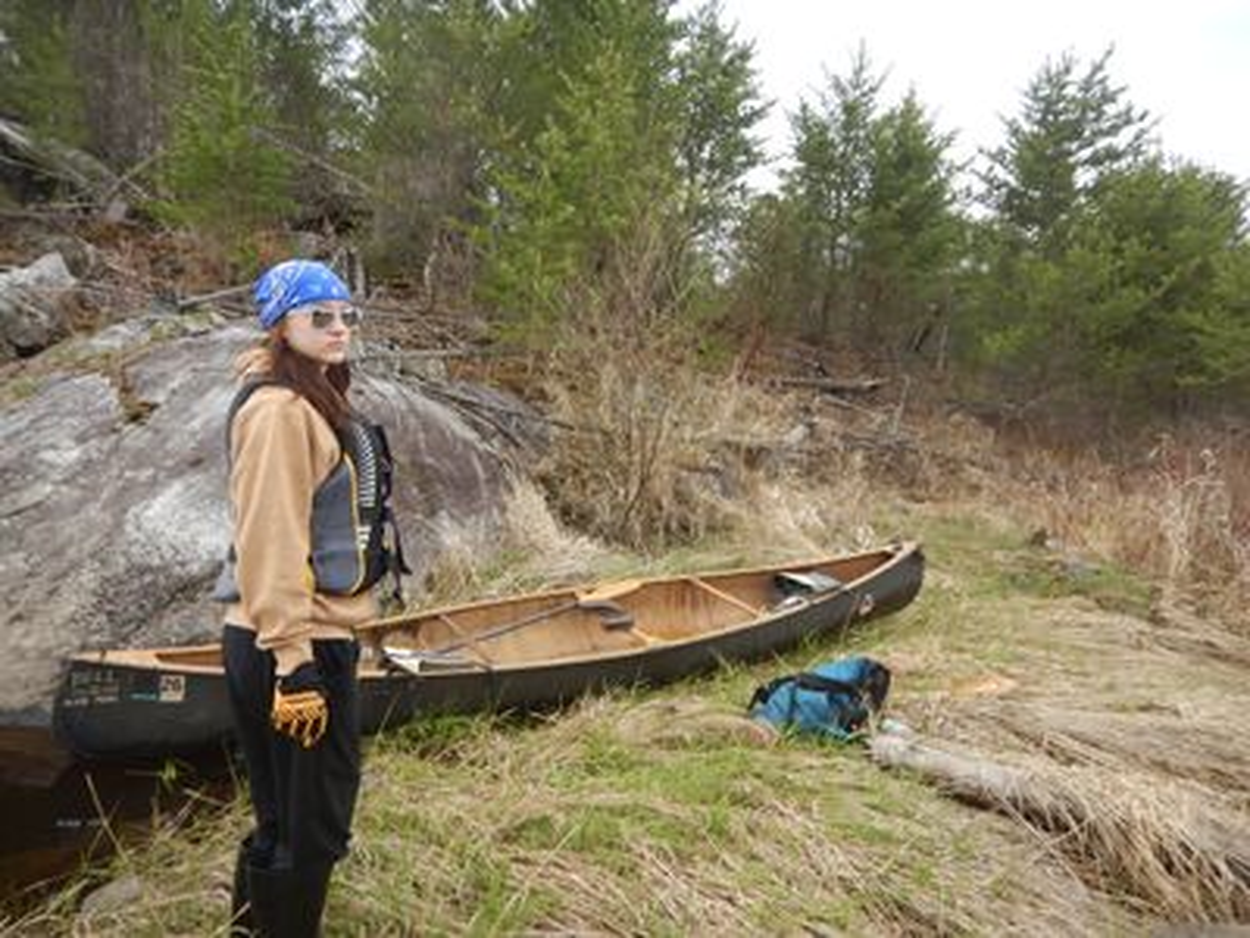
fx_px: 867
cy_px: 469
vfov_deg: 56.8
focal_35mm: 24
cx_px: 625
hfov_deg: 71.6
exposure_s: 1/200
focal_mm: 4.3
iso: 125
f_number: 2.8
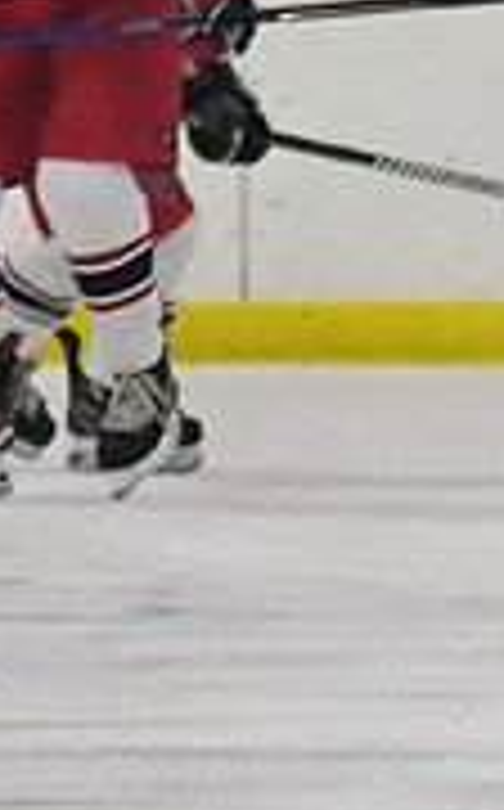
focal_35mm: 1087
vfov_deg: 1.9
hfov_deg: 1.2
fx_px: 23966
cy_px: 236
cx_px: 1282
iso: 6400
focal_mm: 165
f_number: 2.8
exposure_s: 1/1600
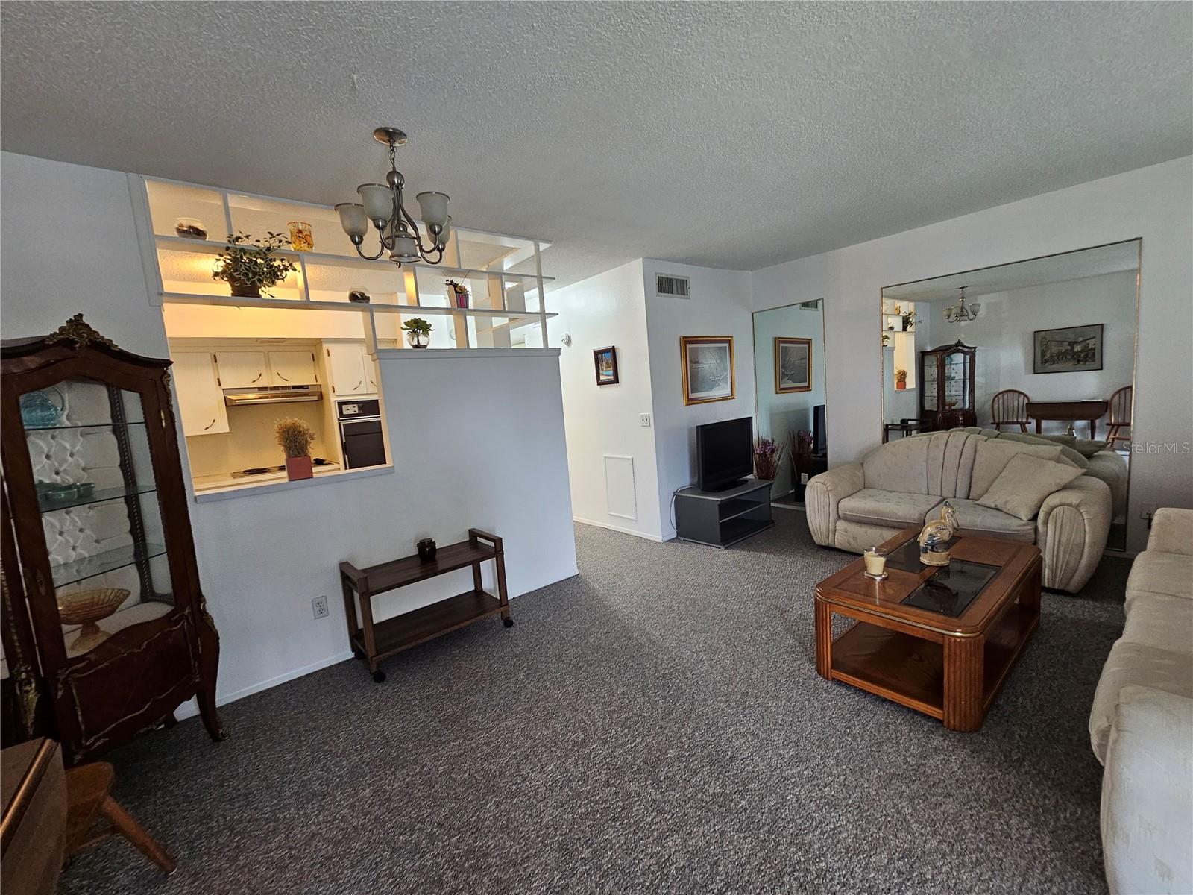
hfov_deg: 106.2
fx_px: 448
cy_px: 448
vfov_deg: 89.9
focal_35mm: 13
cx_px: 596
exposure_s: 1/60
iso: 250
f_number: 2.2
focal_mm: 2.2
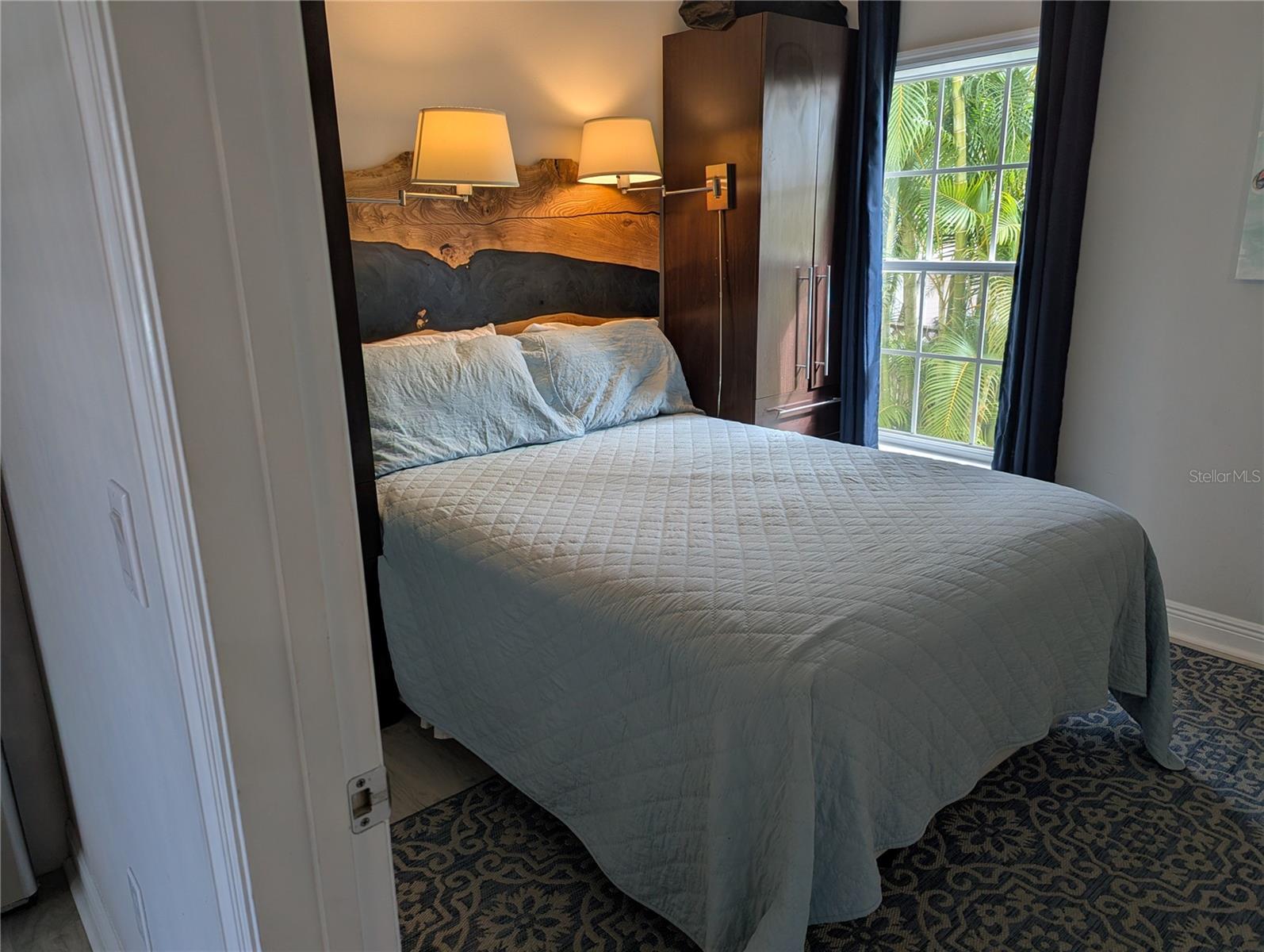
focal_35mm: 24
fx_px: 878
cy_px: 476
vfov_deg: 56.9
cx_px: 632
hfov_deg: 71.5
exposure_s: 1/120
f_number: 1.85
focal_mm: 6.81
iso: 65
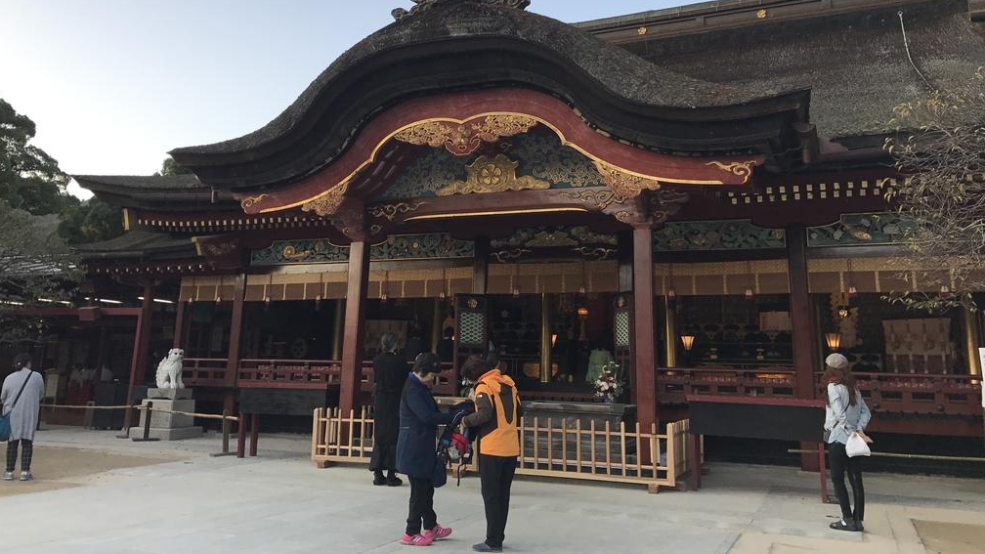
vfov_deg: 37.4
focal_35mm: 31
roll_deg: -0.9
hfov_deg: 62.6
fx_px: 810
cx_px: 489
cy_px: 192
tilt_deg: +13.8
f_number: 1.8
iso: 20
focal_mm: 3.99
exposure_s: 1/238
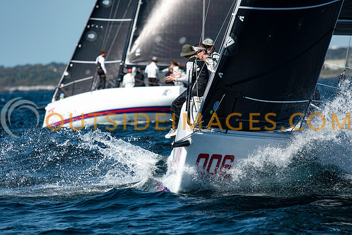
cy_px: 117
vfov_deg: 3.0
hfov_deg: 4.4
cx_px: 173
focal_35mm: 464
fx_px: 4539
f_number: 5
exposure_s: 1/2500
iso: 320
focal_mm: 300
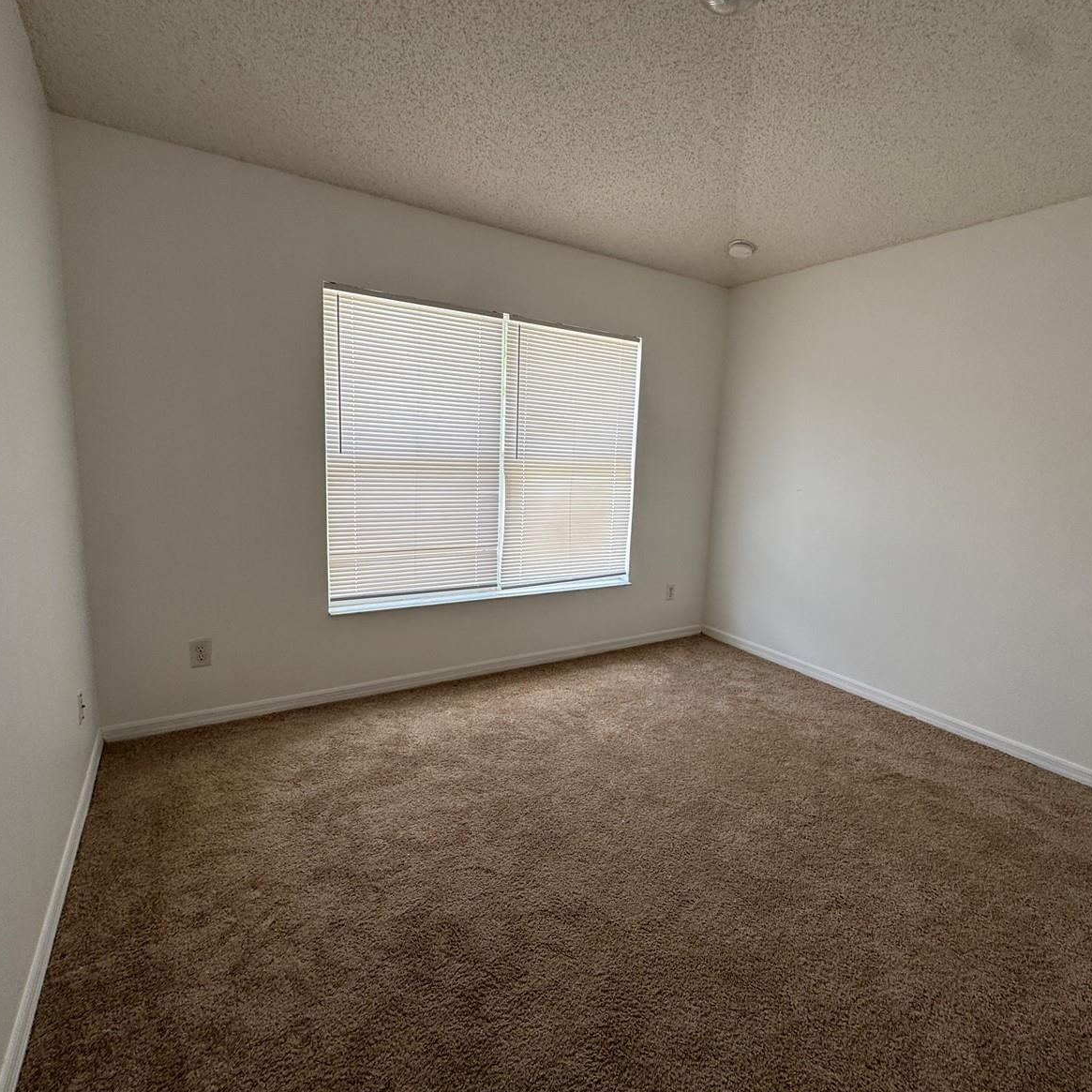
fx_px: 607
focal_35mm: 17
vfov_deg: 84.0
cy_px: 537
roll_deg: -2.6
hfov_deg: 83.8
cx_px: 587
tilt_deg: -8.9
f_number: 2.2
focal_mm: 2.22
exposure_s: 1/139
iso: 40
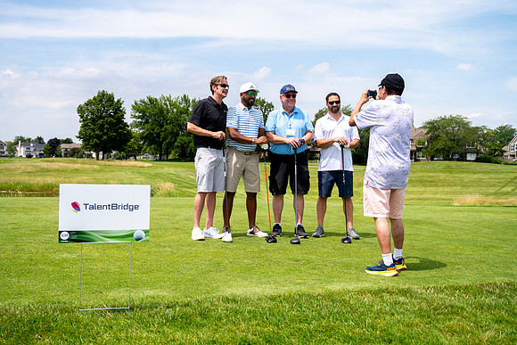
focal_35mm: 37
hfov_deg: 51.8
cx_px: 258
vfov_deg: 35.9
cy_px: 172
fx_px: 533
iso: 250
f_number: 5
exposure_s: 1/1250
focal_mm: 37
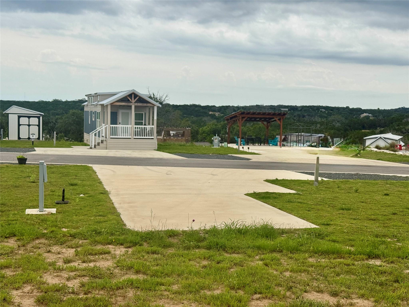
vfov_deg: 30.3
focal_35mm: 48
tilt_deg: -4.2
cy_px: 154
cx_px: 204
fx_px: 567
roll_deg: -1.3
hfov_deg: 39.7
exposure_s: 1/6024
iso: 64
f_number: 1.78
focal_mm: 6.76
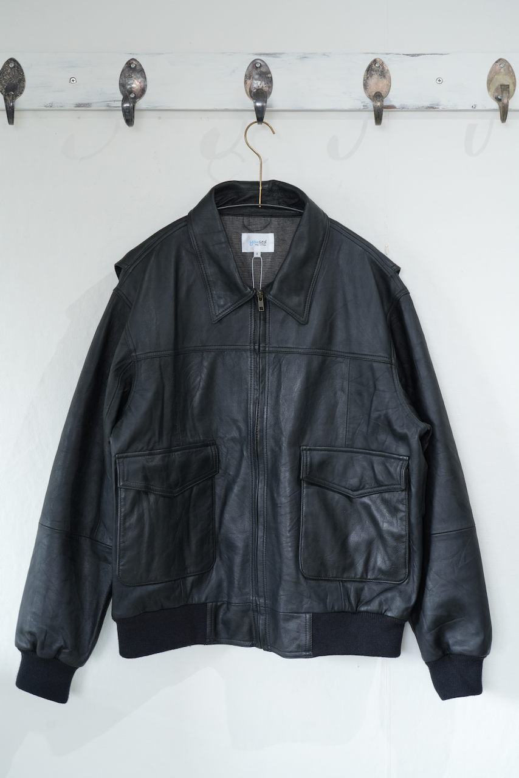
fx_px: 1318
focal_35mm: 61
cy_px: 389
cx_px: 260
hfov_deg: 22.3
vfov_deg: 32.9
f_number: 6.3
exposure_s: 1/25
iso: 800
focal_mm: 61
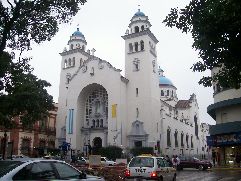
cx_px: 120
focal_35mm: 34
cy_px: 90
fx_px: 237
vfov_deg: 41.8
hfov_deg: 54.0
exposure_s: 1/114
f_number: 2.7
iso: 80
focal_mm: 5.6
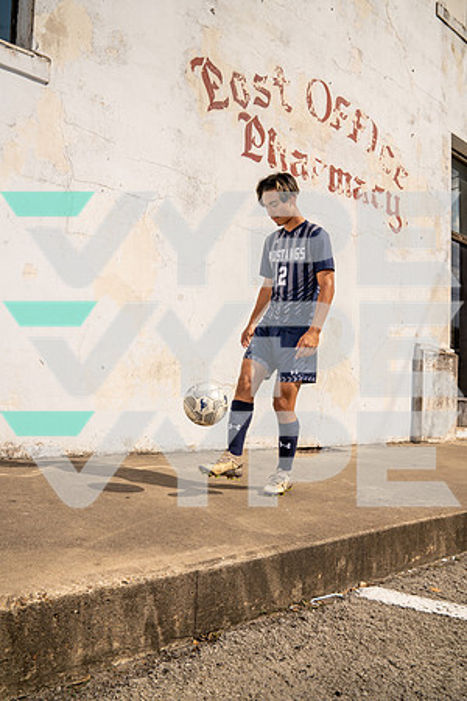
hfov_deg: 49.6
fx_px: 506
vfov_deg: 69.4
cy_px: 350
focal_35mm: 26
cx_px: 234
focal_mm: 26
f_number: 11
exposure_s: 1/250
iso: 125
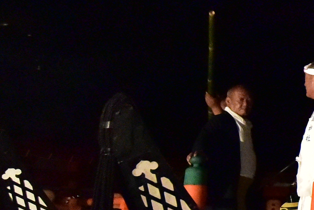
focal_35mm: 111
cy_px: 82
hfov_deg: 12.7
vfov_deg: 12.3
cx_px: 815
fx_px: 968
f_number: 5.6
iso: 6400
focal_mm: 18
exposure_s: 1/50
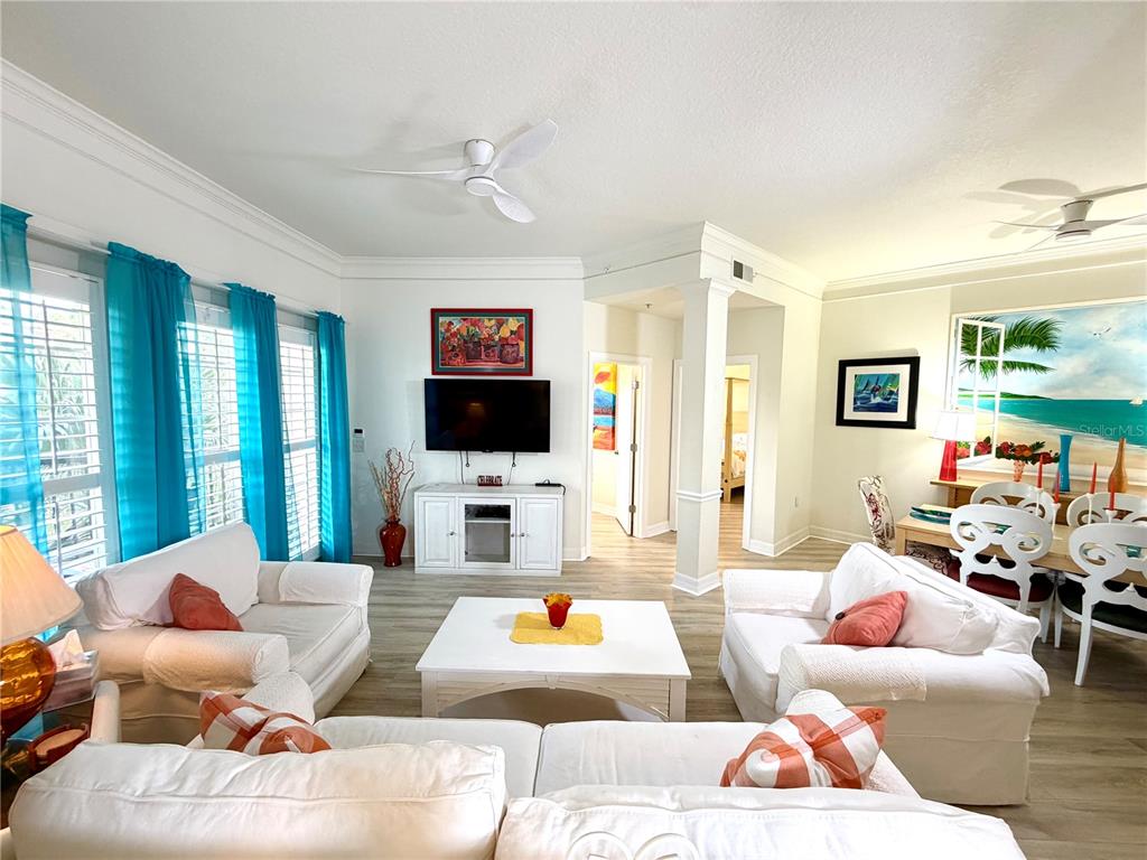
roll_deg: +0.0
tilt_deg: -5.1
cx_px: 574
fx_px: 464
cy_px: 430
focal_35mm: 14
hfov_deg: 102.1
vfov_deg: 85.7
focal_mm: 2.22
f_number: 2.2
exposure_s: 1/60
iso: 250
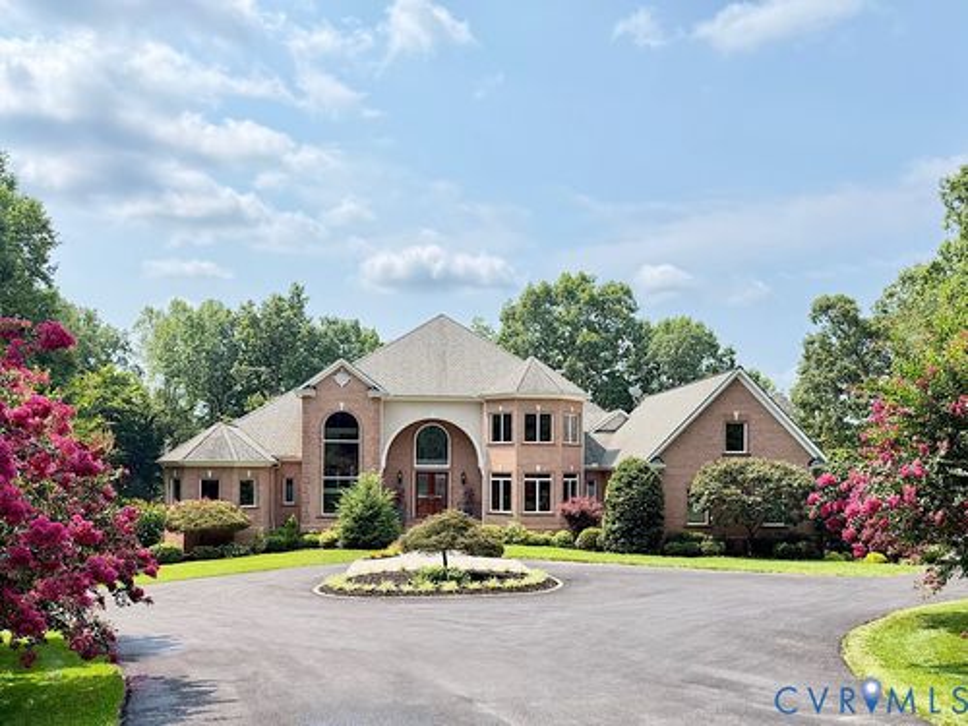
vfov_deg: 56.8
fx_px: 671
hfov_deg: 71.6
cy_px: 363
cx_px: 484
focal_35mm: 24
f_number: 1.78
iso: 100
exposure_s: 1/1770
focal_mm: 6.76
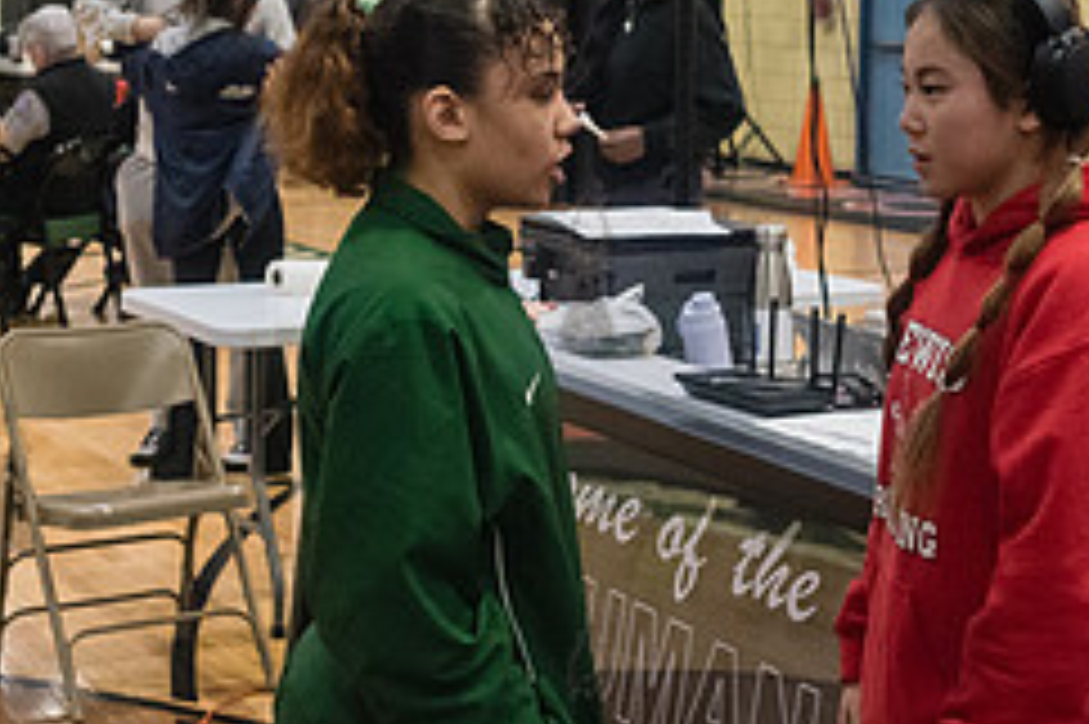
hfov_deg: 24.2
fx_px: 2539
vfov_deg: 16.2
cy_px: 263
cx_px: 585
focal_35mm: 84
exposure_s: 1/400
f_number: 4
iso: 8000
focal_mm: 35
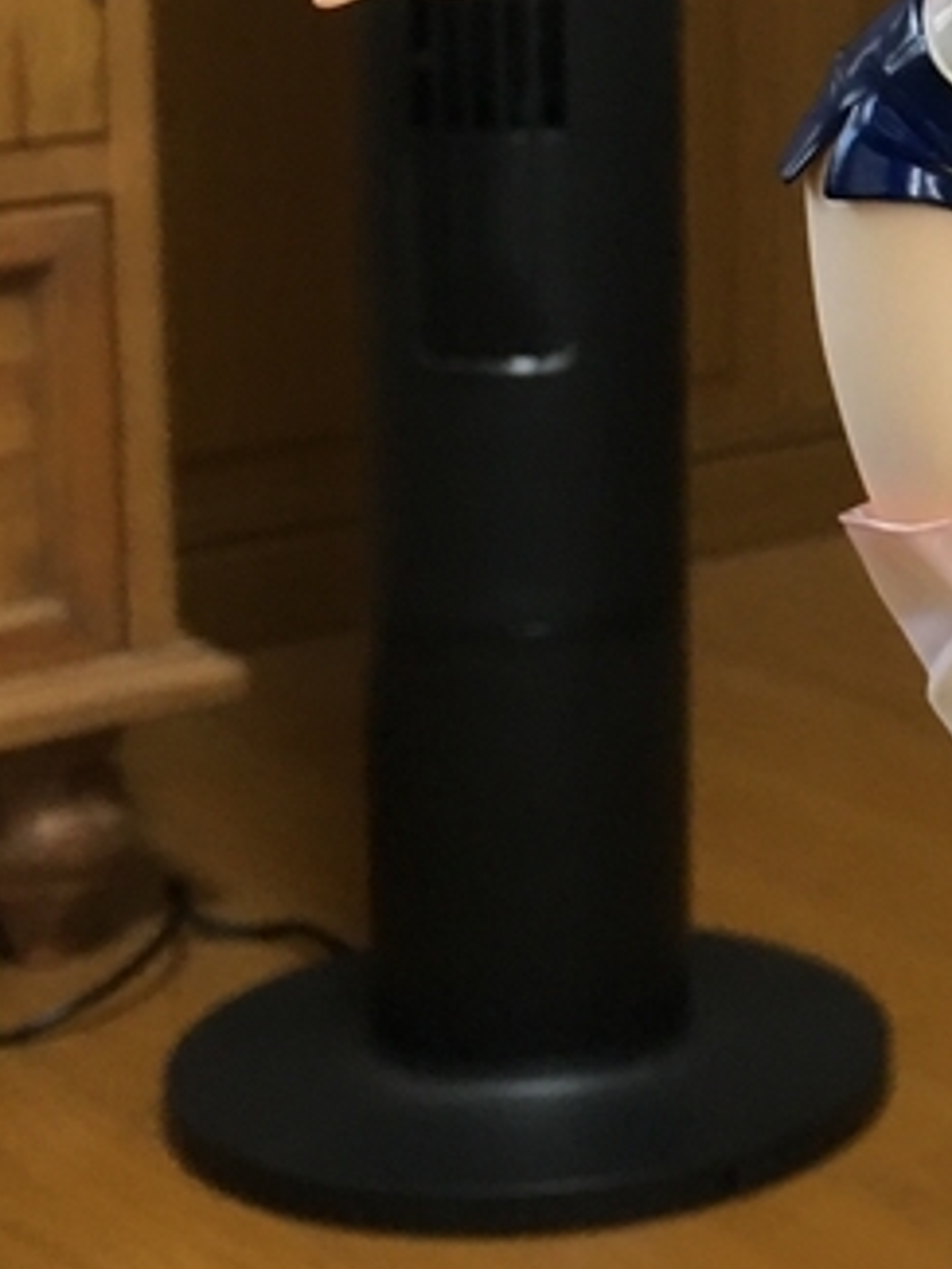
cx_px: 1299
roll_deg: -1.7
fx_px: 3921
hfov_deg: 13.3
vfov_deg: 18.2
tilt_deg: -9.8
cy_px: 215
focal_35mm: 107
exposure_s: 1/15
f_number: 2.2
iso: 50
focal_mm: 4.15
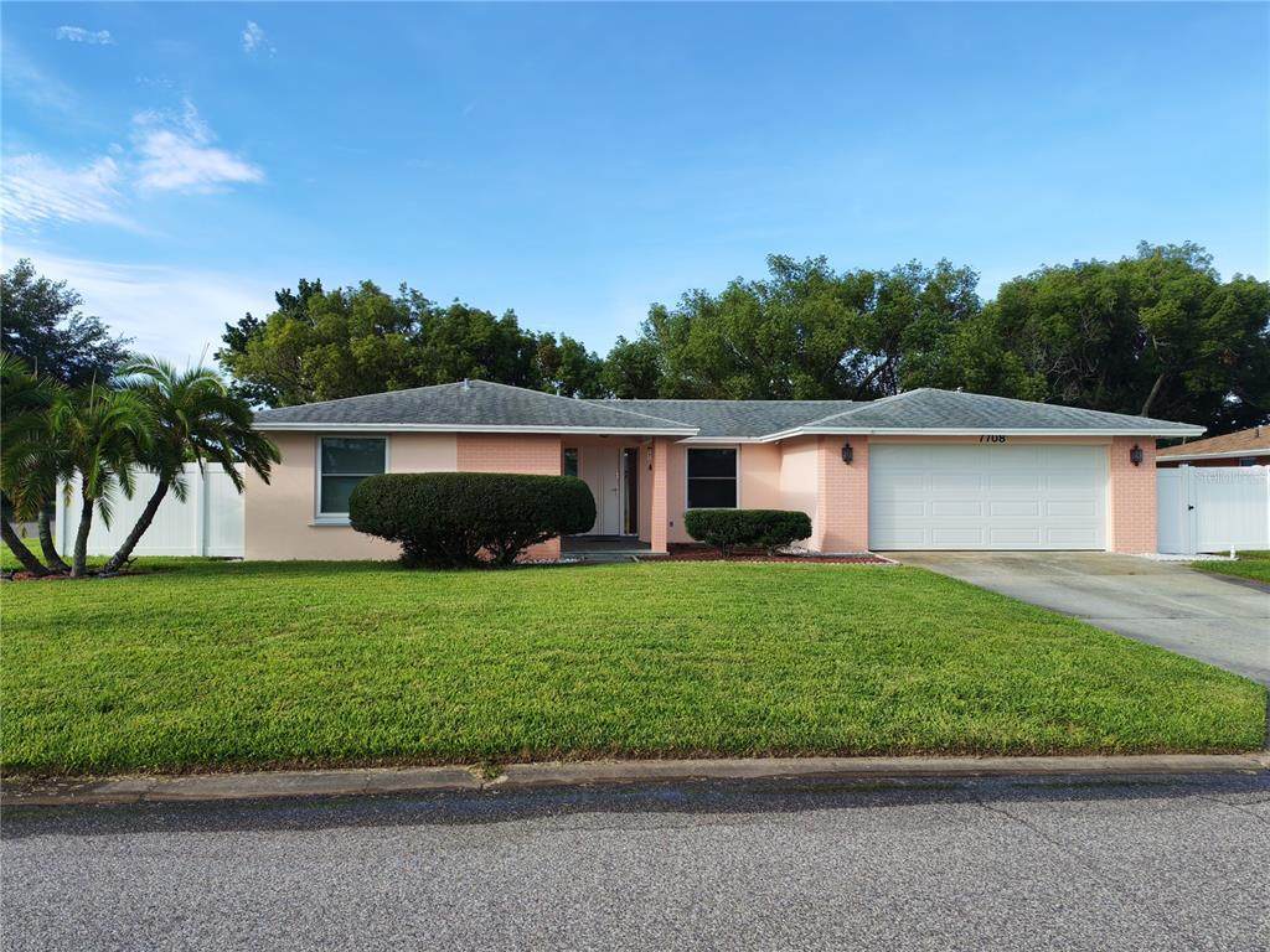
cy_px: 476
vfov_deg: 51.4
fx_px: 991
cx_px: 635
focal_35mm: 27
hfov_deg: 65.3
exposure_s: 1/330
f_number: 1.9
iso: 50
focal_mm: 6.12
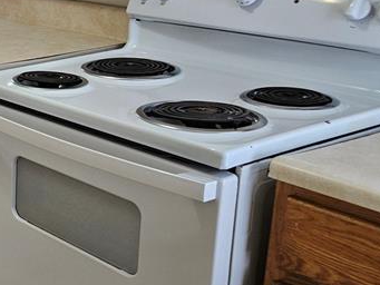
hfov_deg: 23.4
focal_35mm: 69
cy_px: 97
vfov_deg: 21.2
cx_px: -167
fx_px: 758
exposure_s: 1/120
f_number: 1.8
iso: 100
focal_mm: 5.4
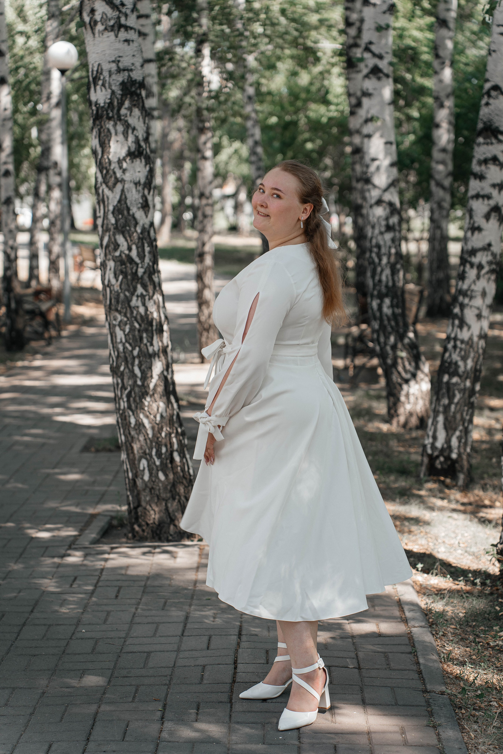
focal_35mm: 77
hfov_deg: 17.7
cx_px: 255
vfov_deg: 26.3
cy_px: 380
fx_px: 1613
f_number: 3.2
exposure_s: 1/160
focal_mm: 75
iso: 50
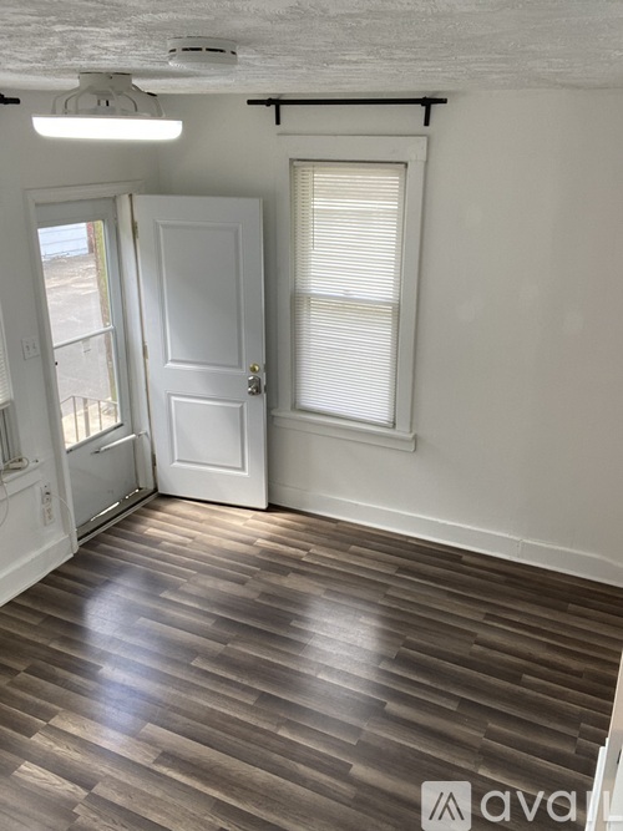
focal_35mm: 30
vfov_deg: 60.0
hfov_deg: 46.8
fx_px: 720
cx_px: 312
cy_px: 416
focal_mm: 2.71
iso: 80
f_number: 2.2
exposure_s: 1/122
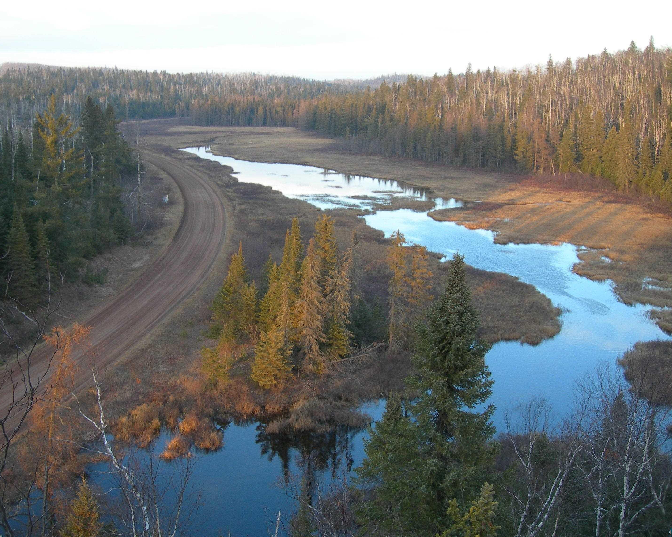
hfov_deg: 45.8
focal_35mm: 40
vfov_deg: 37.3
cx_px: 316
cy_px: 269
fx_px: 796
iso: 50
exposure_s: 1/48.6
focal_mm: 7.8
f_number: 2.8
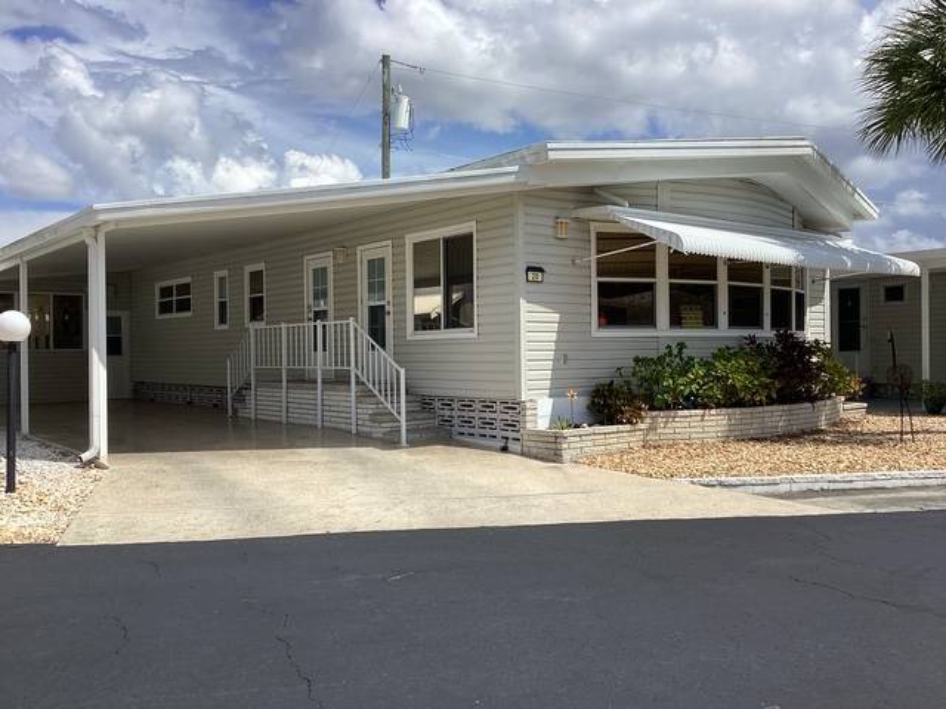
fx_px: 847
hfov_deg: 58.4
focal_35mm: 31
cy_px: 354
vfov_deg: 45.4
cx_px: 473
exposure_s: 1/2203
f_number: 2.4
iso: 25
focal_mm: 3.3
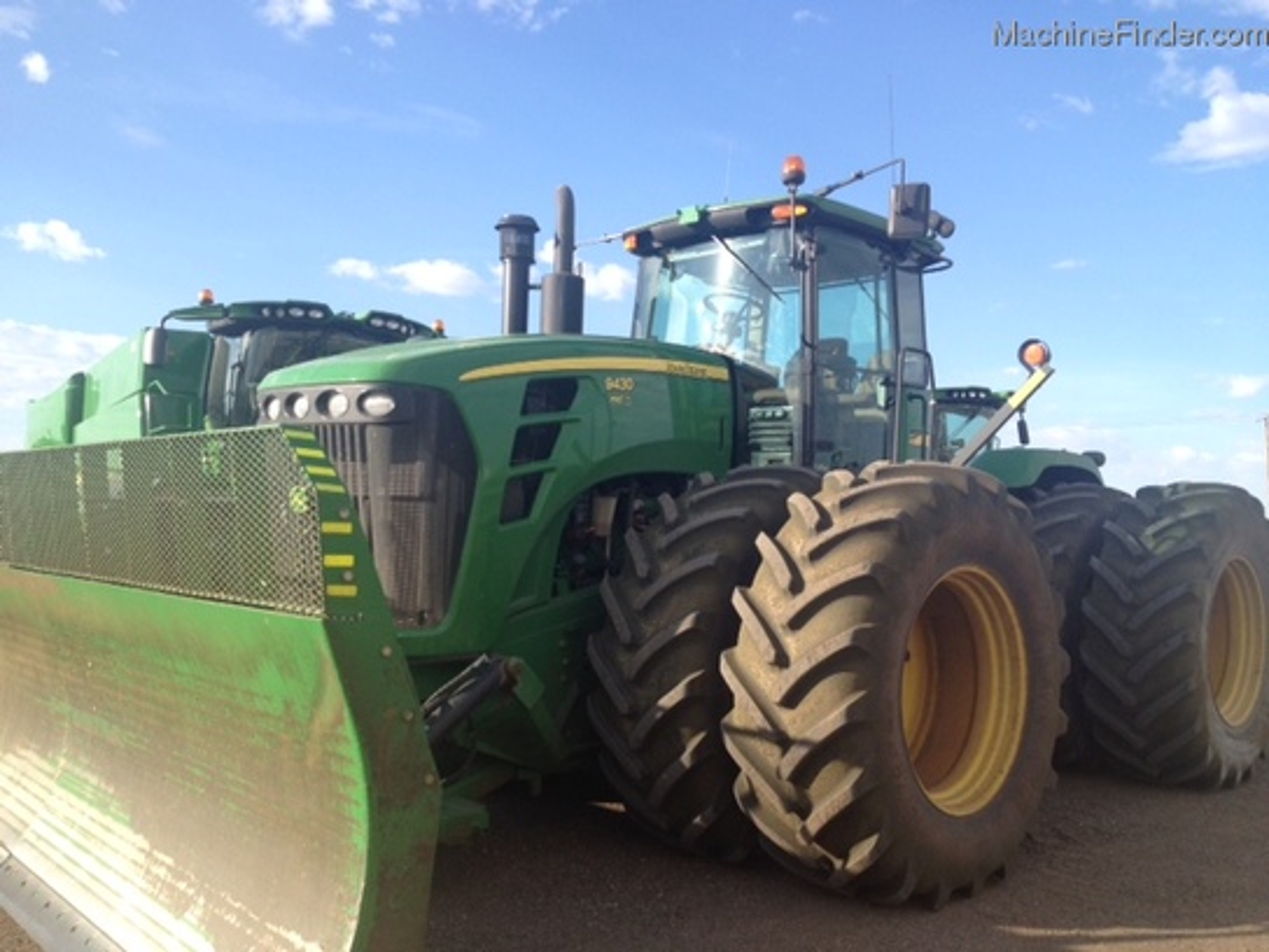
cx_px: 634
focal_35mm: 35
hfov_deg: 52.6
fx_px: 1283
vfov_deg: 40.7
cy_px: 476
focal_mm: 4.28
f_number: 2.4
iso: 64
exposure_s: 1/746
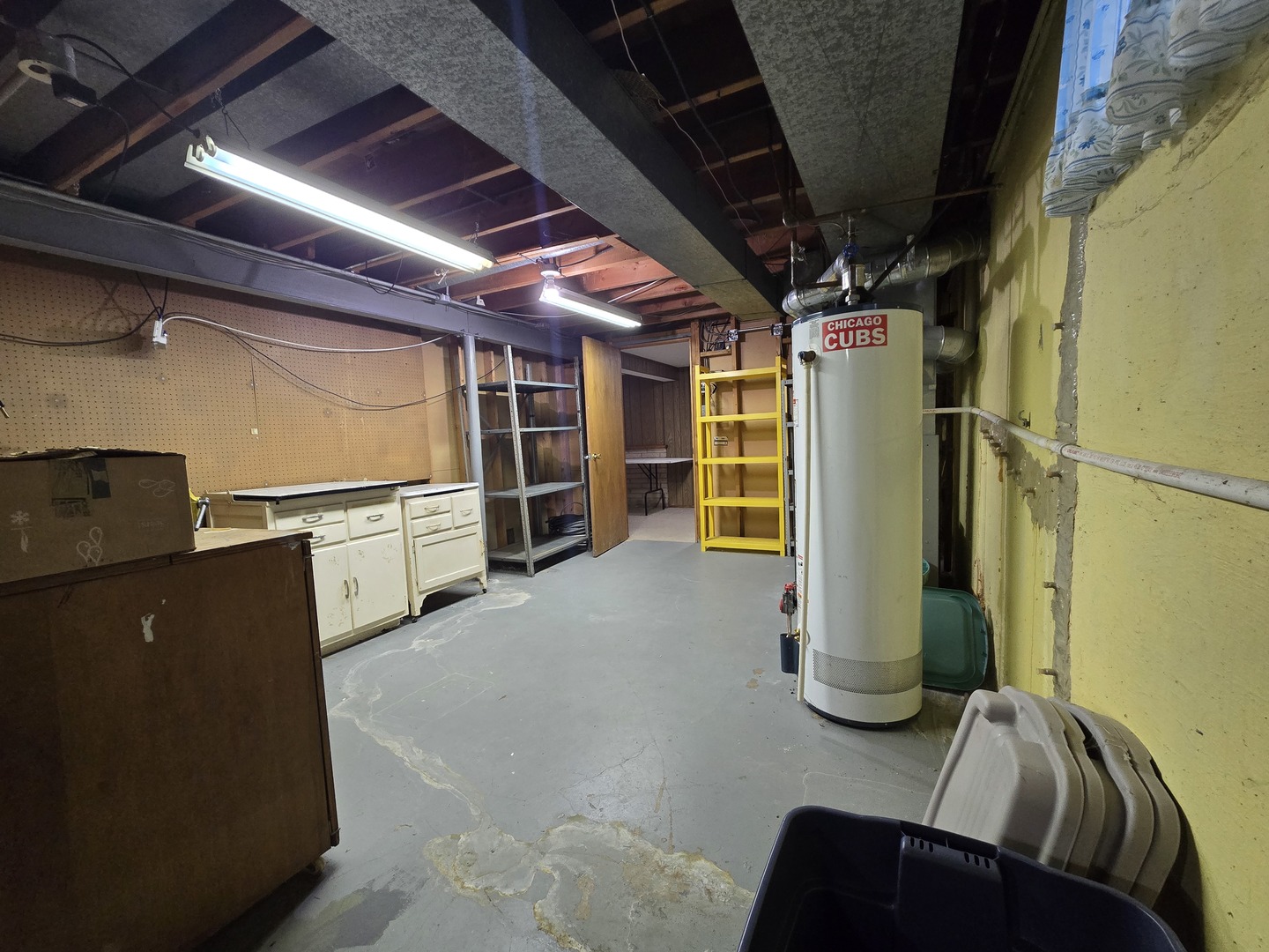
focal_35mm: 13
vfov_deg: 89.9
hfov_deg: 106.2
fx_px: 477
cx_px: 634
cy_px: 476
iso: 320
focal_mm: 2.2
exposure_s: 1/60
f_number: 2.2
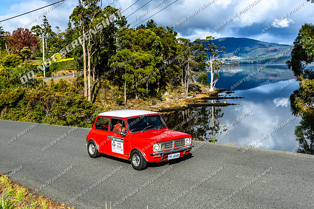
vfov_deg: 28.1
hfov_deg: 41.1
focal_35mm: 48
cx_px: 157
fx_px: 419
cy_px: 104
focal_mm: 32
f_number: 4.5
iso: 320
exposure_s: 1/5000
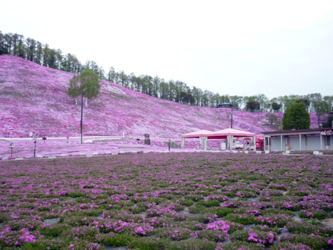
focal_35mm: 33
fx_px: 317
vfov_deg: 42.9
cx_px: 166
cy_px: 125
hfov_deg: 55.4
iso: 100
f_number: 2.8
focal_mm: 5.5
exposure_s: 1/320
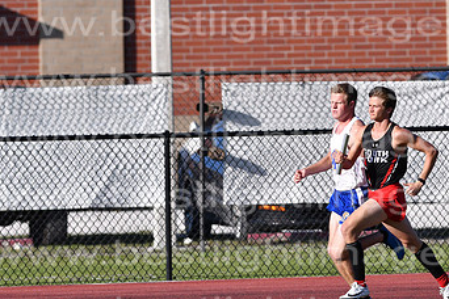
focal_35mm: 763
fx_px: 9516
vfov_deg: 1.8
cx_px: 286
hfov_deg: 2.7
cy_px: 170
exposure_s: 1/2500
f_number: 5.6
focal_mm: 300
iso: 320
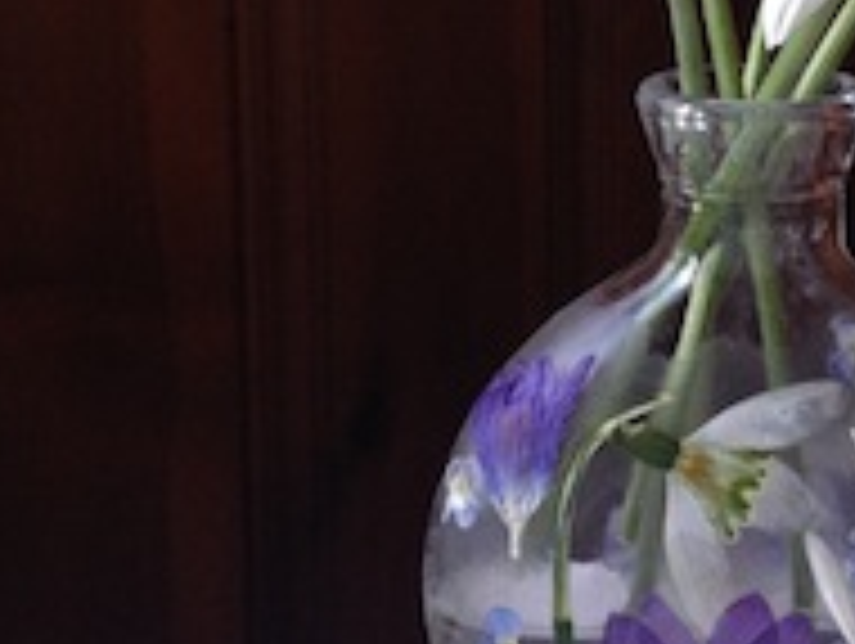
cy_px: 155
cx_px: 783
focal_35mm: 92
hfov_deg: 20.8
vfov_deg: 16.0
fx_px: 2275
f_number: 2.4
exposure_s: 1/20
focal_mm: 4.28
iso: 125
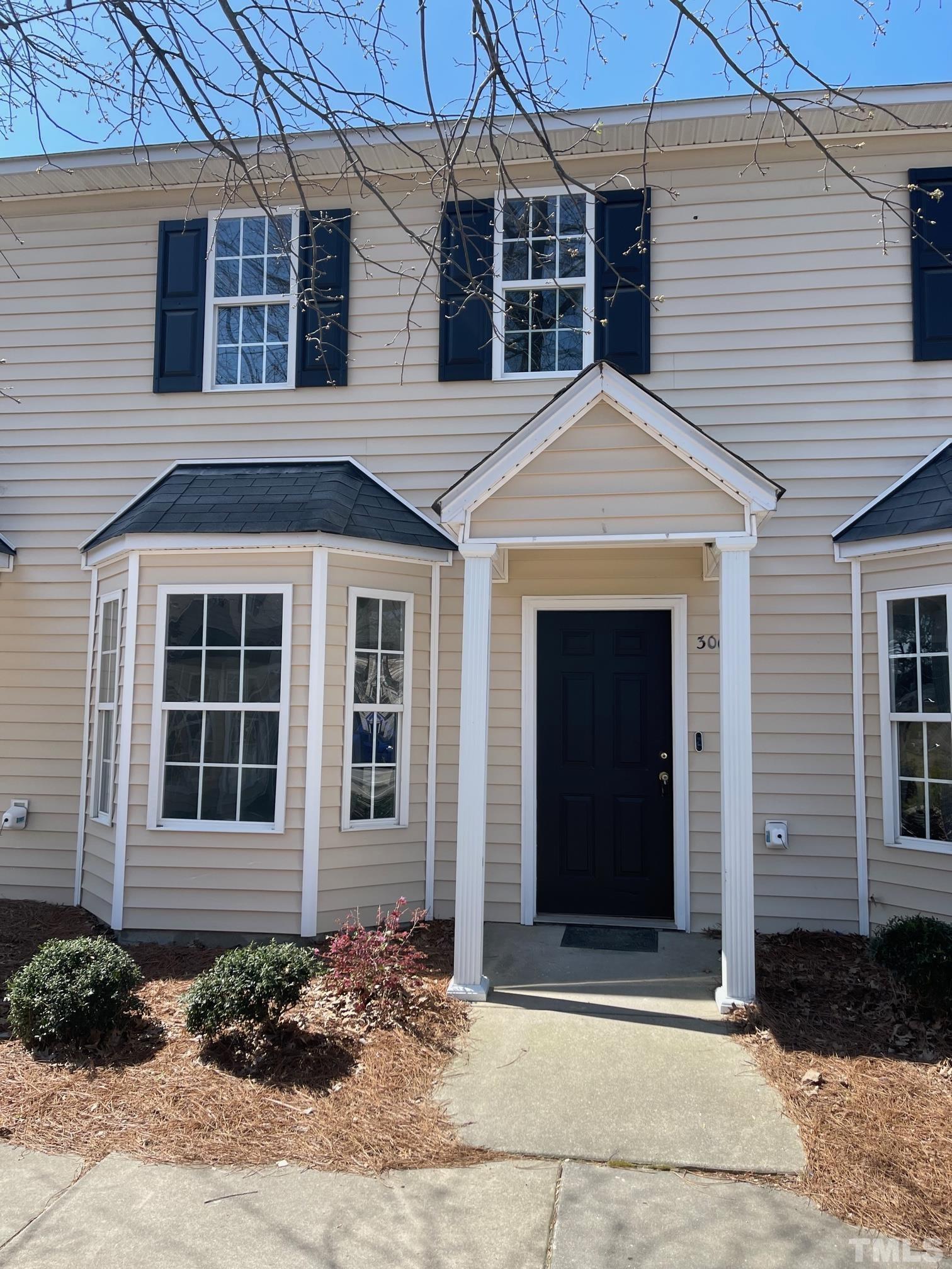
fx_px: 953
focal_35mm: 26
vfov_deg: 67.3
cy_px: 634
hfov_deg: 53.1
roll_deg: -0.5
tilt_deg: +5.6
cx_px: 476
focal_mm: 5.1
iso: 32
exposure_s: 1/1689
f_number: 1.6
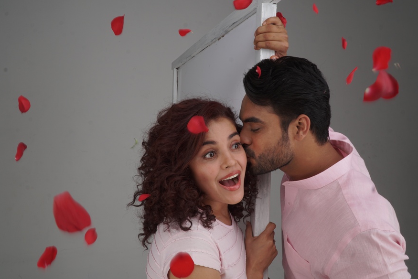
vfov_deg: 38.3
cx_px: 212
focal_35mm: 35
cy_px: 129
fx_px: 401
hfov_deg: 55.0
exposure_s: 1/125
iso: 100
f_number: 16
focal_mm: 21
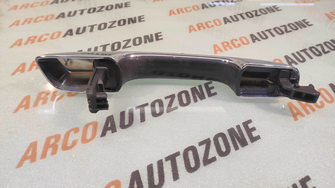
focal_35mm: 19
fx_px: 169
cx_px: 170
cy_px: 75
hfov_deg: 89.6
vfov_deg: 57.9
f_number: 1.79
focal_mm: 4.74
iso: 206
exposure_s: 1/33
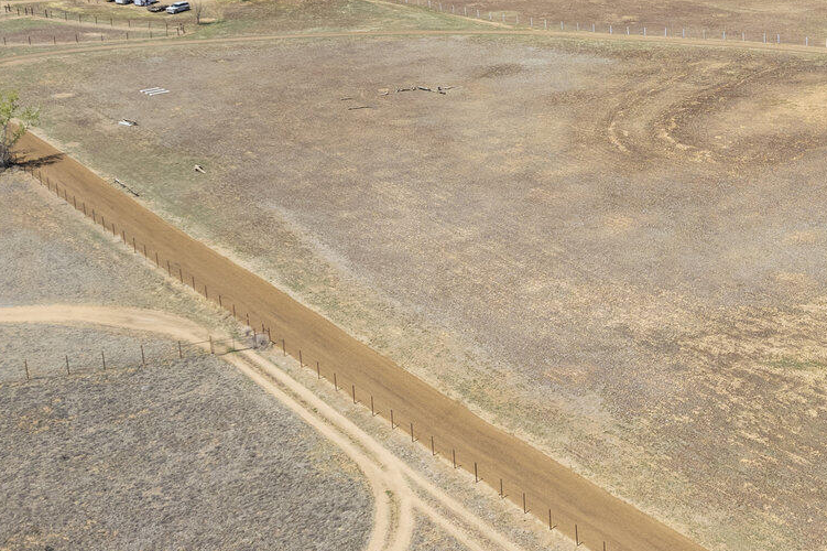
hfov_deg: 32.0
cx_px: 727
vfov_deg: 22.3
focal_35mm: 60
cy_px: 111
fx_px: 1378
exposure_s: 1/100
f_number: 2.8
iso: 100
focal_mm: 8.38
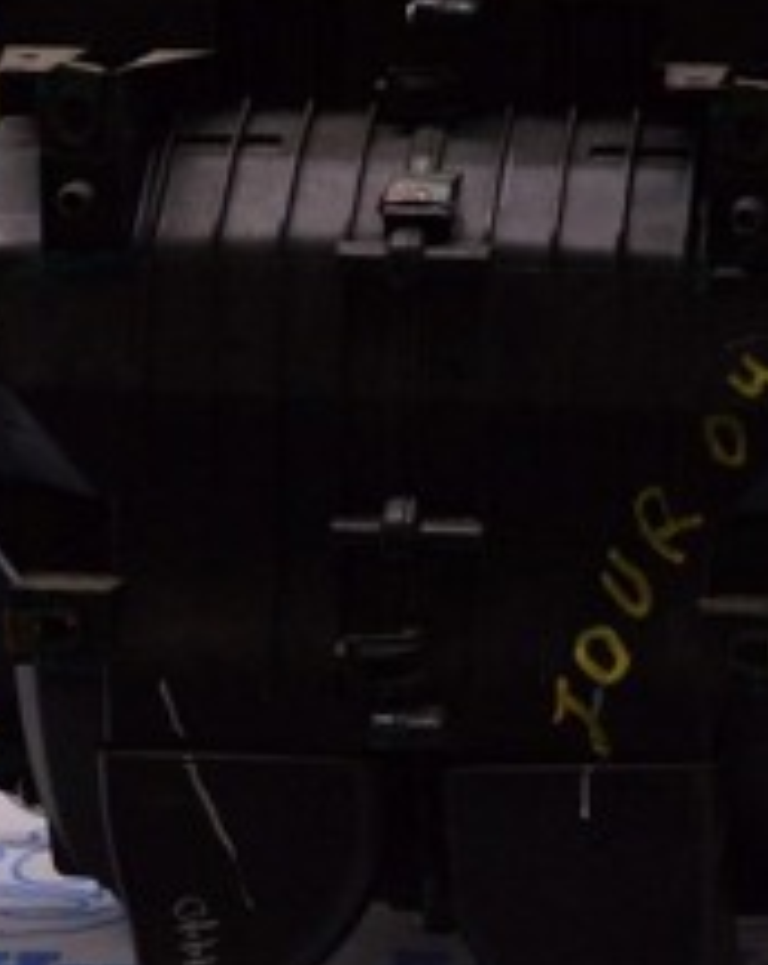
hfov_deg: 11.7
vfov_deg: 14.9
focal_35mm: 129
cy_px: 436
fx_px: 3687
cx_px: 862
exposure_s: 1/125
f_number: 8
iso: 1600
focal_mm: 31
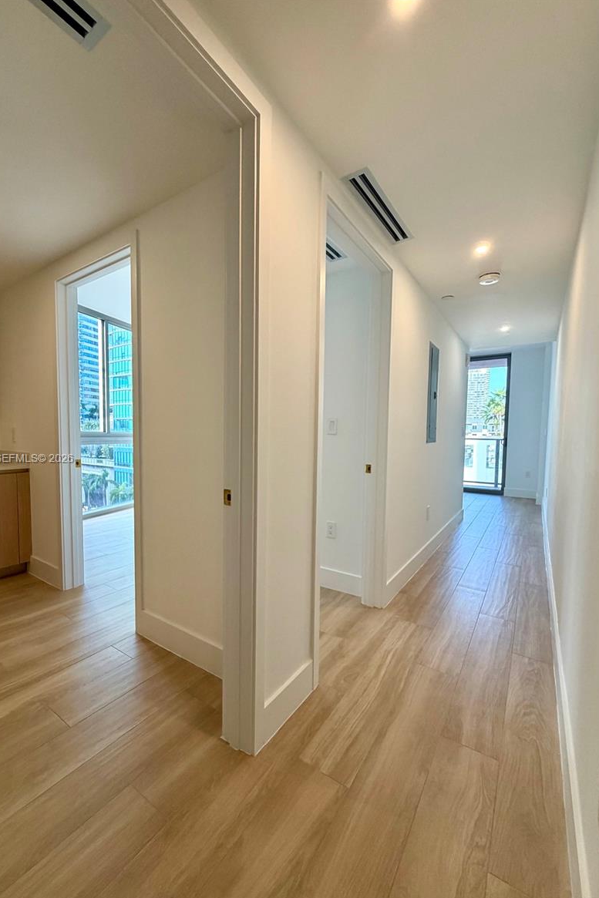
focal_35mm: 15
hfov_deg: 77.2
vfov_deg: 100.4
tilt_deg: -3.8
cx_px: 278
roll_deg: -0.5
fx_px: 374
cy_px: 459
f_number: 2.2
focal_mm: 2.22
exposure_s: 1/120
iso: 200
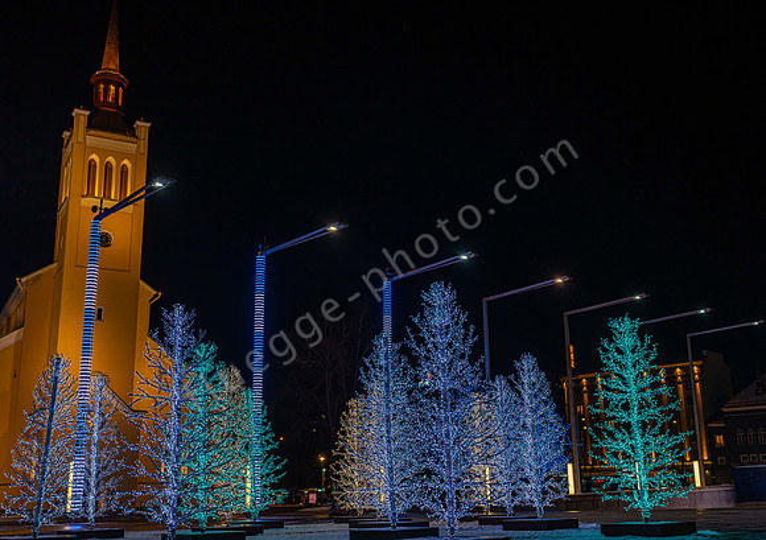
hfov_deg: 50.4
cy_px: 270
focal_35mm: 38
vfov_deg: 36.7
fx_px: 815
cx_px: 390
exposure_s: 1/8
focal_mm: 35
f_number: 6.3
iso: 100
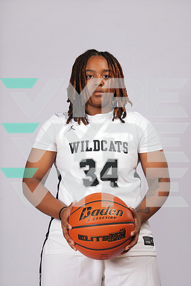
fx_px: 517
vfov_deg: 31.0
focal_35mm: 65
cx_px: 96
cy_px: 143
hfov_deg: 20.9
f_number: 8
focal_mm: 65
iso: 250
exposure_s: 1/200
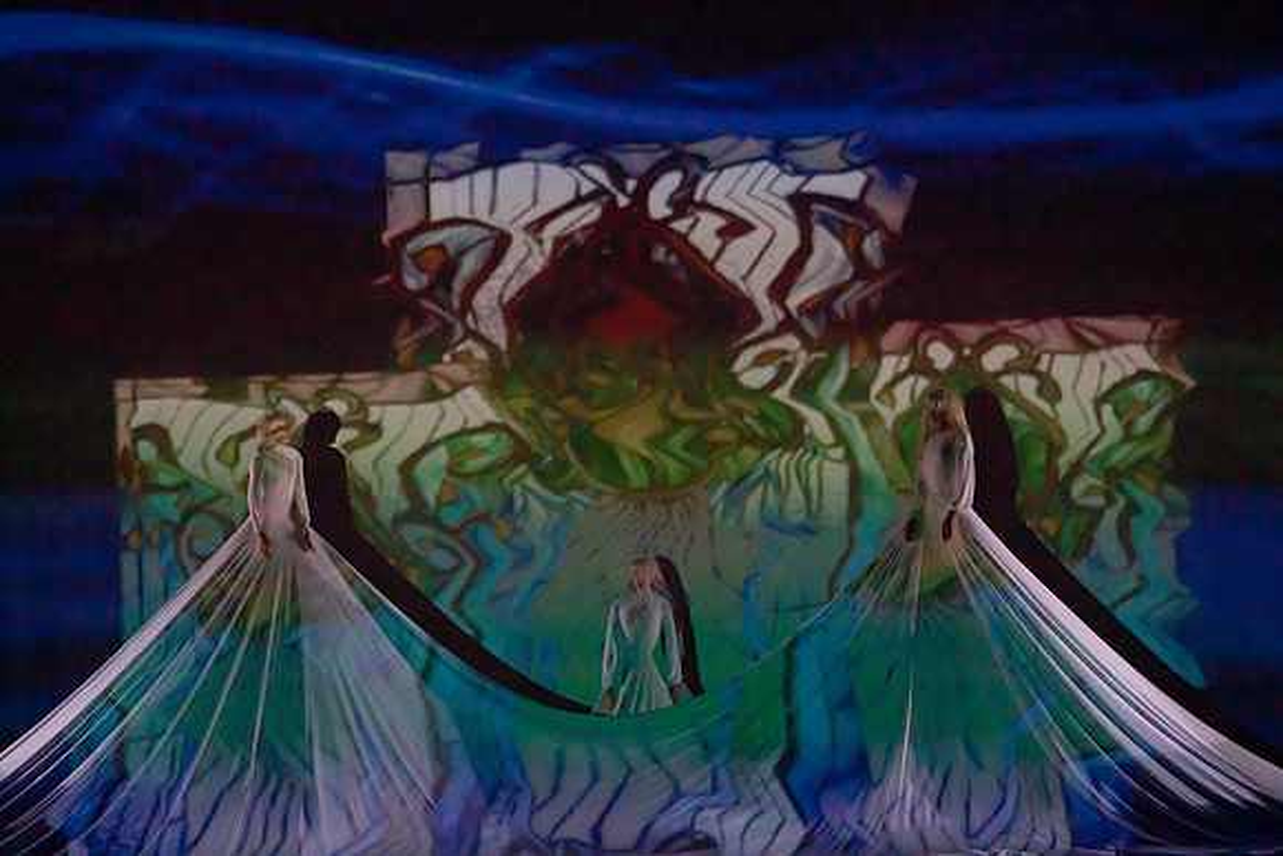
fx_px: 6167
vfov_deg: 7.9
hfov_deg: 11.9
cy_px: 428
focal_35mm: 173
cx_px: 642
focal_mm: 173
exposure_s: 1/320
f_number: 5.6
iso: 6400
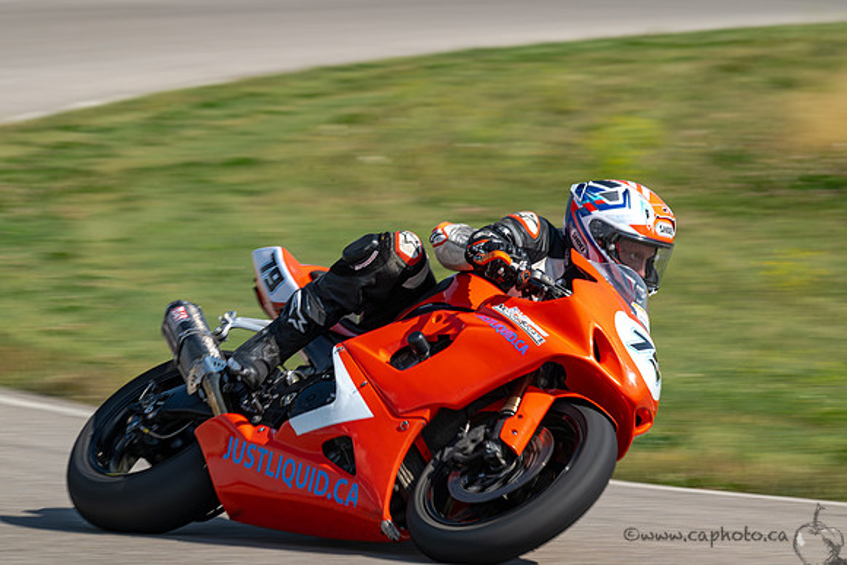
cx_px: 424
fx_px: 7060
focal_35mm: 300
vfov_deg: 4.6
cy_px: 282
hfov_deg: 6.9
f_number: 16
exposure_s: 1/160
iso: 140
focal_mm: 300
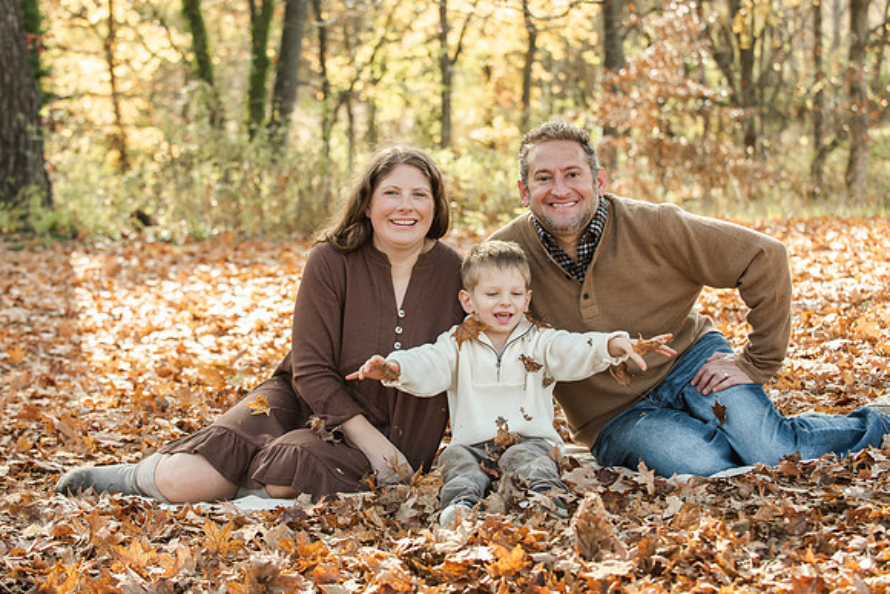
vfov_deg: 18.0
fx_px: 1871
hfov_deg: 26.7
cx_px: 409
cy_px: 299
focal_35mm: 76
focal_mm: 70
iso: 800
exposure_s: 1/1000
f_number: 4.5
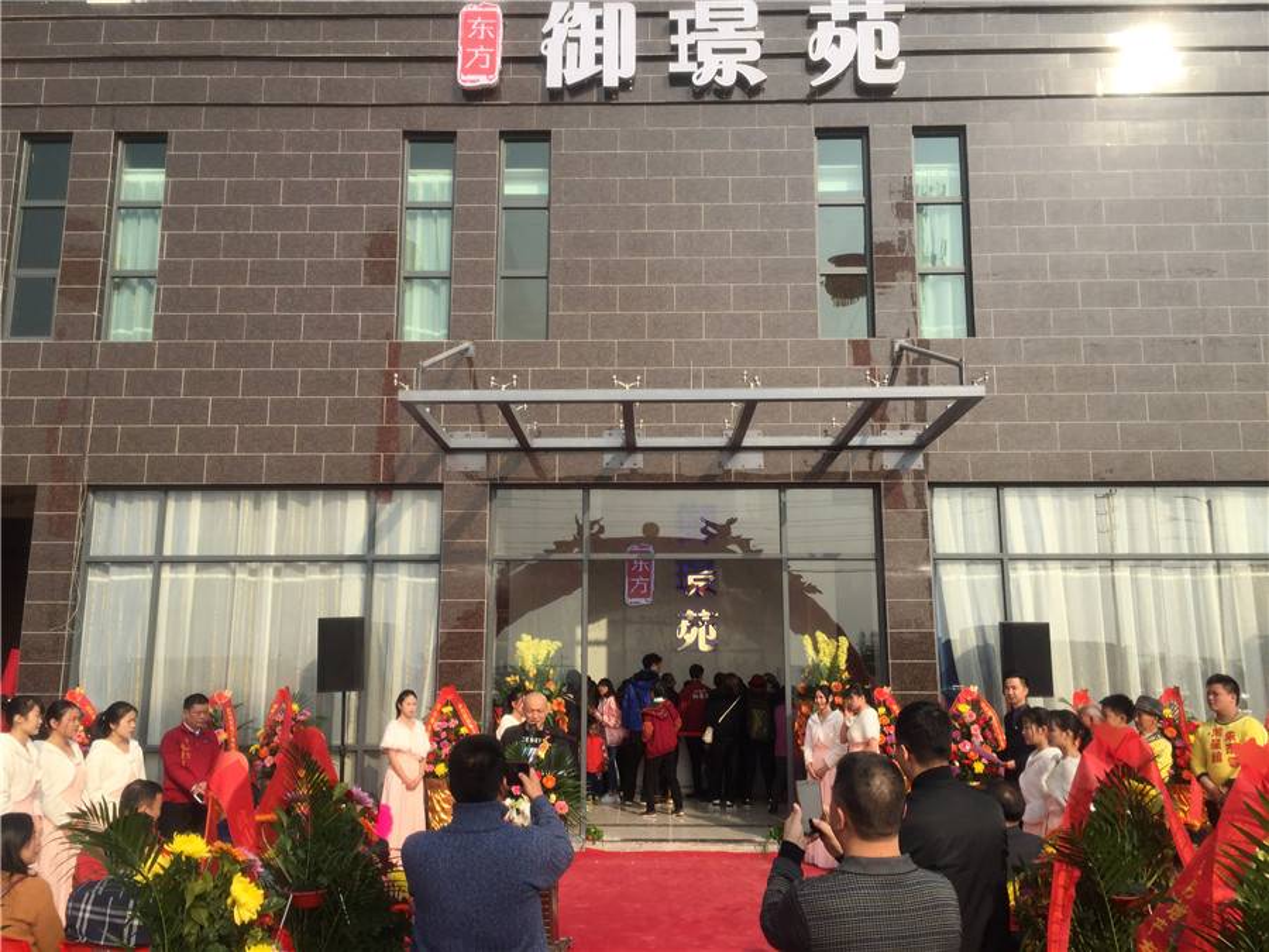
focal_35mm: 29
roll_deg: -0.8
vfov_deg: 48.2
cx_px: 634
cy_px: 476
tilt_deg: +11.5
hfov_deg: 61.7
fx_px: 1063
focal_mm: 4.15
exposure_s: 1/1883
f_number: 2.2
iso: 32
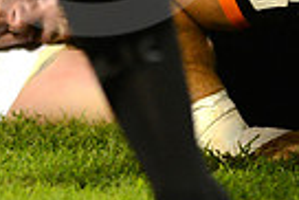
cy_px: -120
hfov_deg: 1.6
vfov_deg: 1.1
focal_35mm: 1275
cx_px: 468
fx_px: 10601
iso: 3200
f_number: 2.8
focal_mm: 300
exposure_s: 1/640
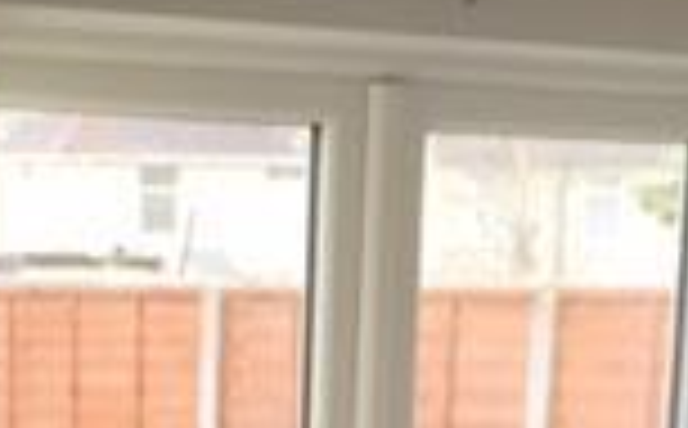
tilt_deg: -15.0
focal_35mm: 129
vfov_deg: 9.3
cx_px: 81
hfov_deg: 16.0
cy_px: 937
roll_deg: +0.1
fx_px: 2414
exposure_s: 1/33
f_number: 2.2
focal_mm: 4.15
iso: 40
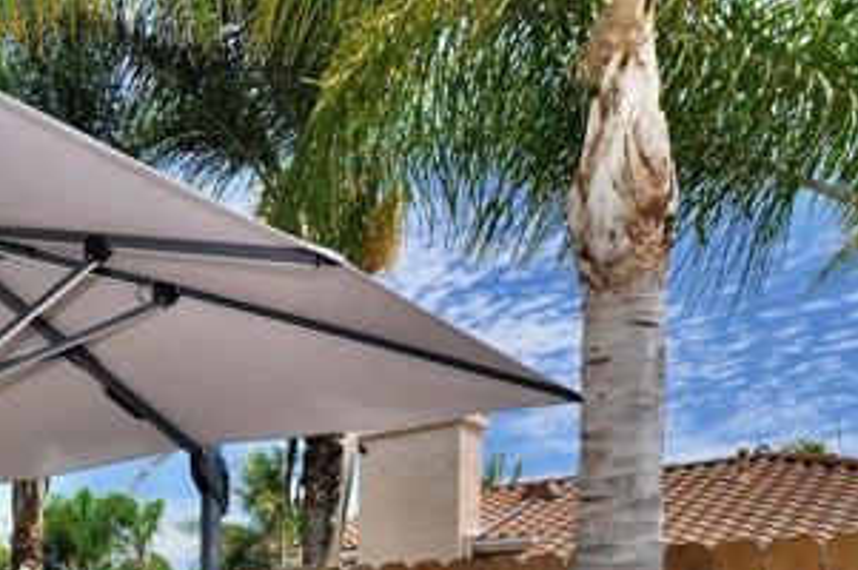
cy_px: 603
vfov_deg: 33.6
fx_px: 835
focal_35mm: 35
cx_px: -26
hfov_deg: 44.9
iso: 200
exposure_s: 1/250
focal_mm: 11
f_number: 8
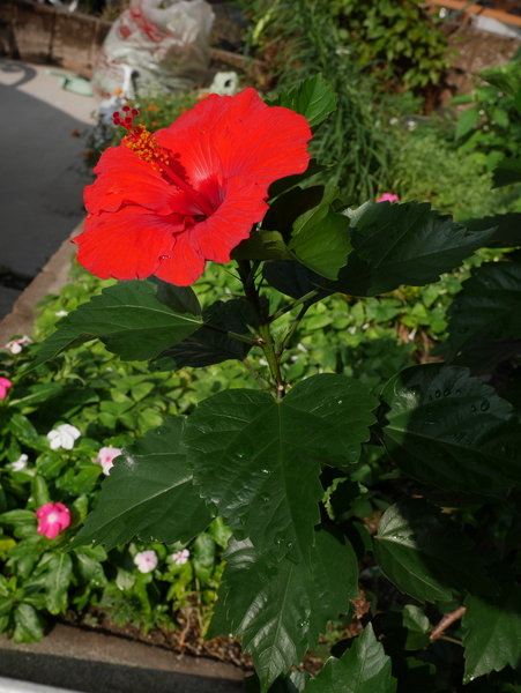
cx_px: 260
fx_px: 842
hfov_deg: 34.4
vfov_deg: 44.8
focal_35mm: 42
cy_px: 346
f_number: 9
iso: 200
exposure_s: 1/320
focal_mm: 21
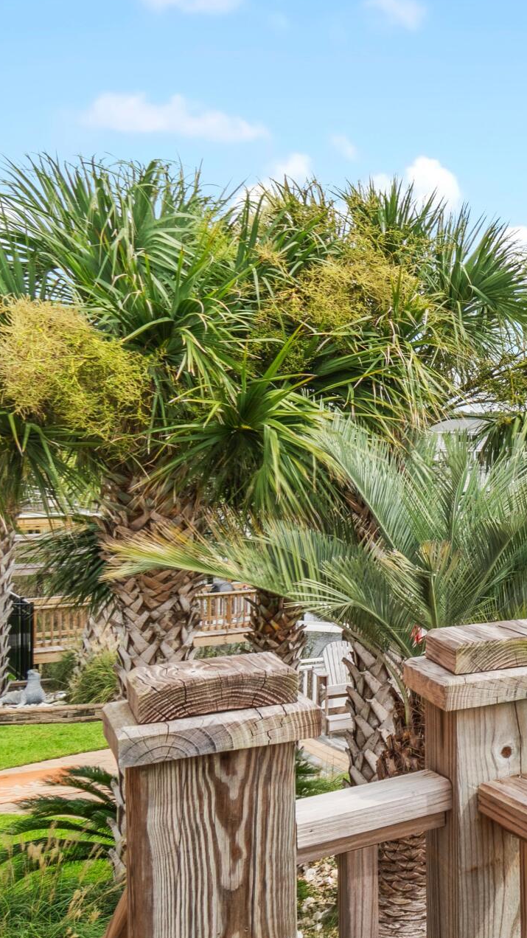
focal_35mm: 42
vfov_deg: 48.4
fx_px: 1044
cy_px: 458
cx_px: 1015
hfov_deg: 19.1
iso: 100
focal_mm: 11.5
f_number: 6.3
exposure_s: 1/160
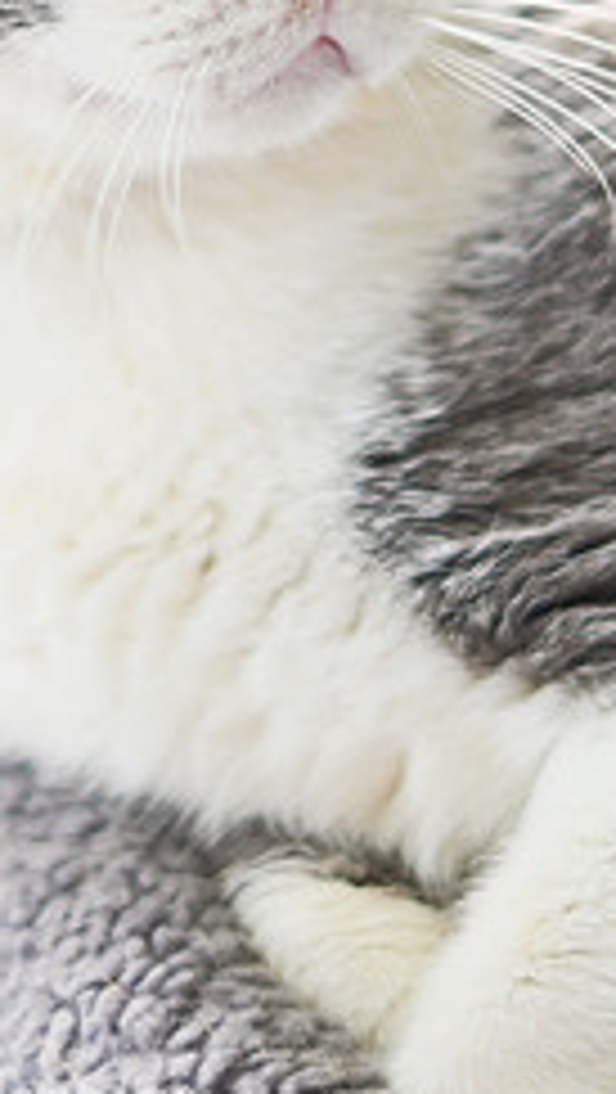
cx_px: 198
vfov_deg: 14.7
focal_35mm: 145
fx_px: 4203
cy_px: 221
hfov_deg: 8.4
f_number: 1.8
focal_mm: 50
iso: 200
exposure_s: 1/200
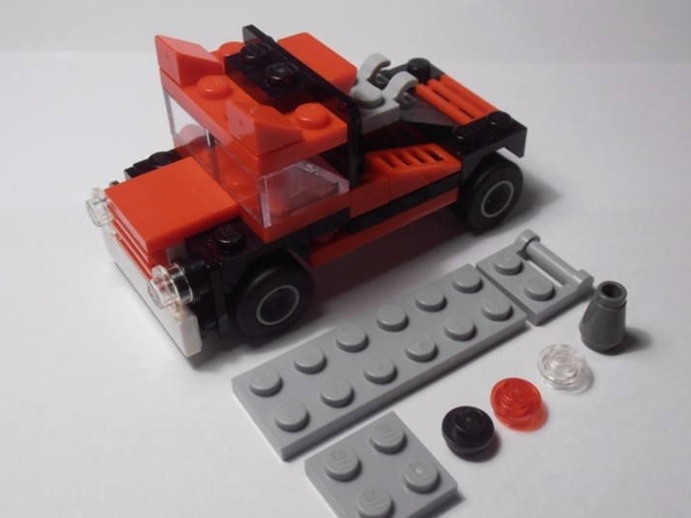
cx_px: 397
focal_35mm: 47
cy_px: 273
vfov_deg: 30.8
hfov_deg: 40.4
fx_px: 938
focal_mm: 6.61
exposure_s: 1/50
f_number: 3.9
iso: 80
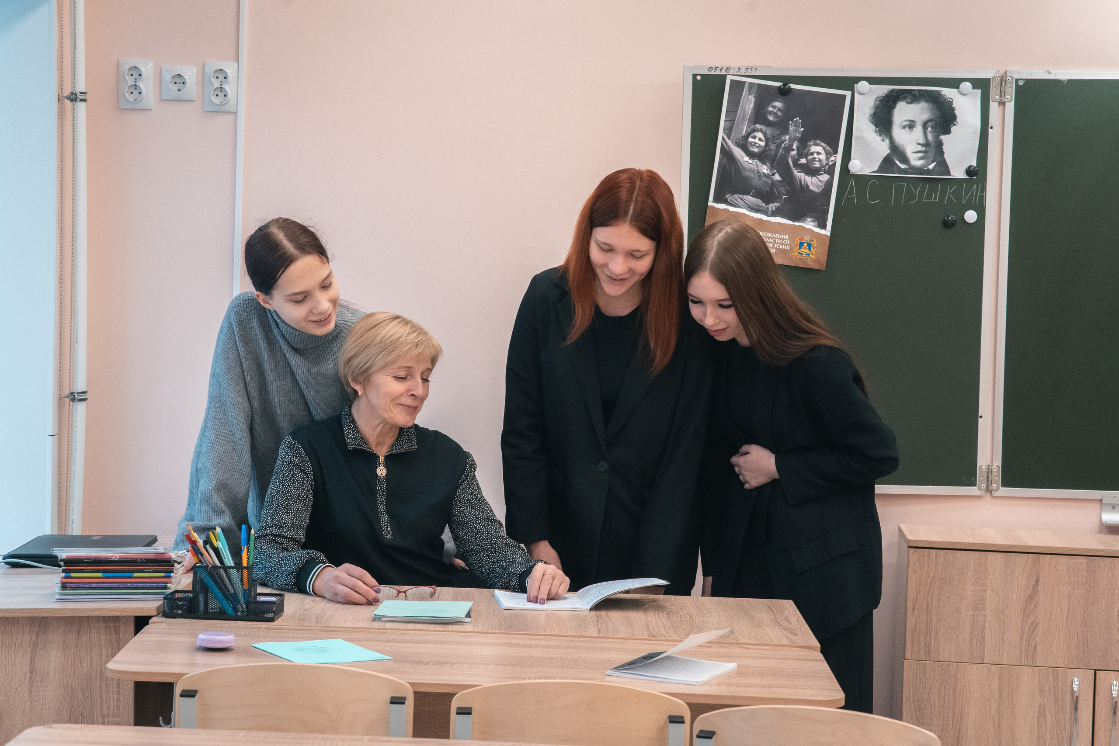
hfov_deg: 23.9
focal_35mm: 85
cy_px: 373
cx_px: 560
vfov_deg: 16.1
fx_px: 2642
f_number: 8
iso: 6400
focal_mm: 85
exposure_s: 1/400
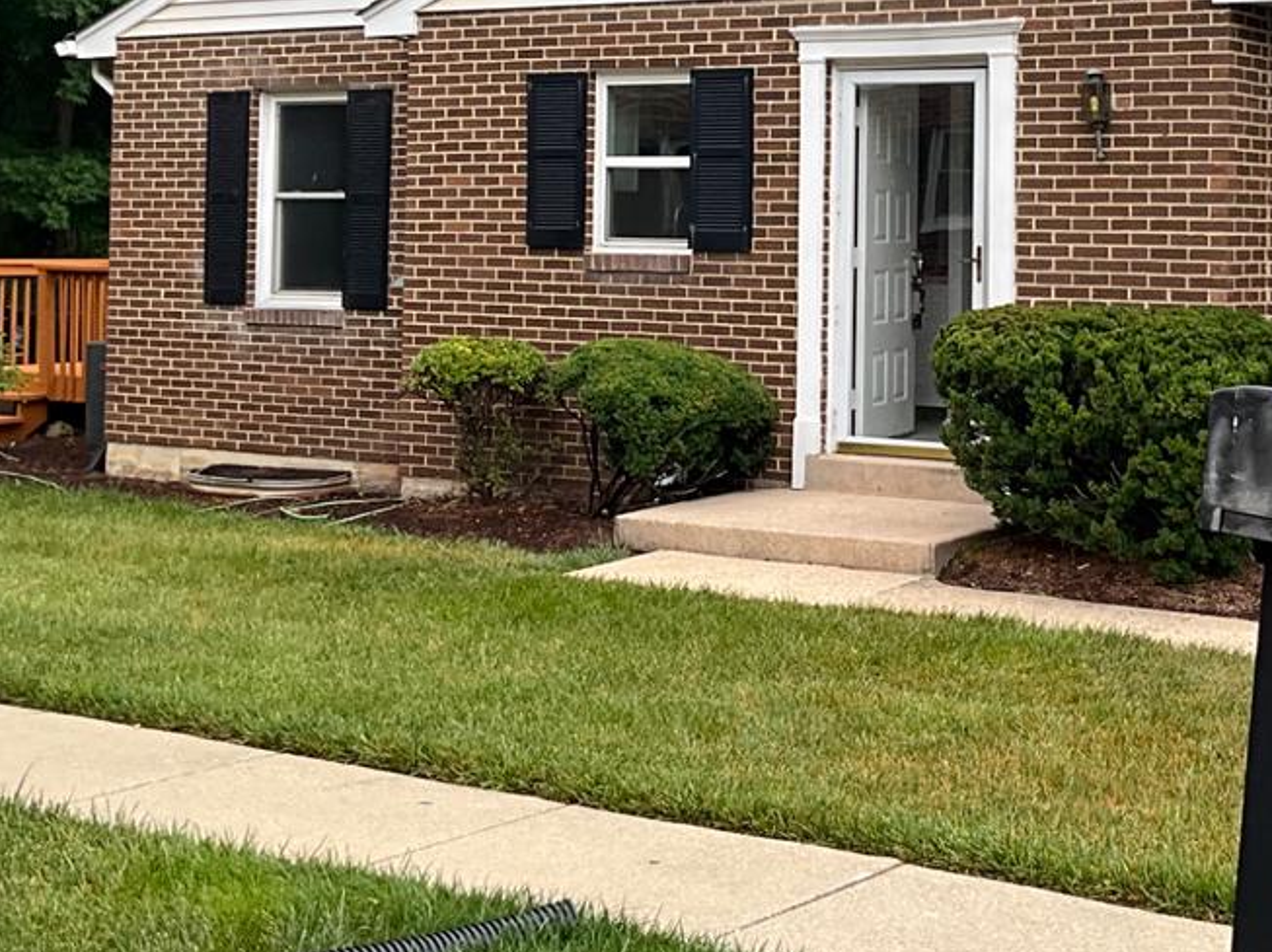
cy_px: 146
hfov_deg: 29.8
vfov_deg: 22.5
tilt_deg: +2.0
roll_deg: +0.7
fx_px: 2350
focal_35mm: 64
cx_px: 951
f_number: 1.8
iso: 32
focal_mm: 3
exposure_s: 1/122
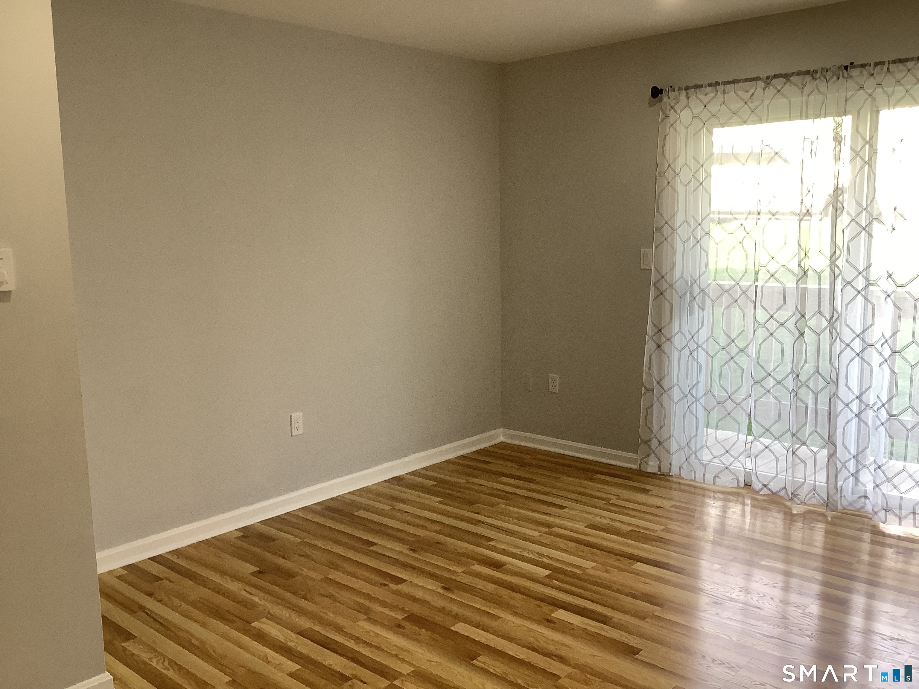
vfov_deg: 45.4
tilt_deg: -10.0
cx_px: 460
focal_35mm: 31
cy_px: 344
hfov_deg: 58.4
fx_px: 823
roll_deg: +0.8
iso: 50
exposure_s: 1/60
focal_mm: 3.3
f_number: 2.4
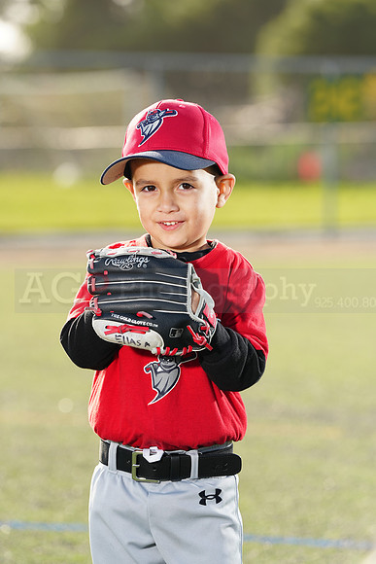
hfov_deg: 7.7
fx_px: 2787
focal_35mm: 178
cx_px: 188
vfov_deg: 11.5
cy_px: 282
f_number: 5
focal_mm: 178
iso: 100
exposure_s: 1/250
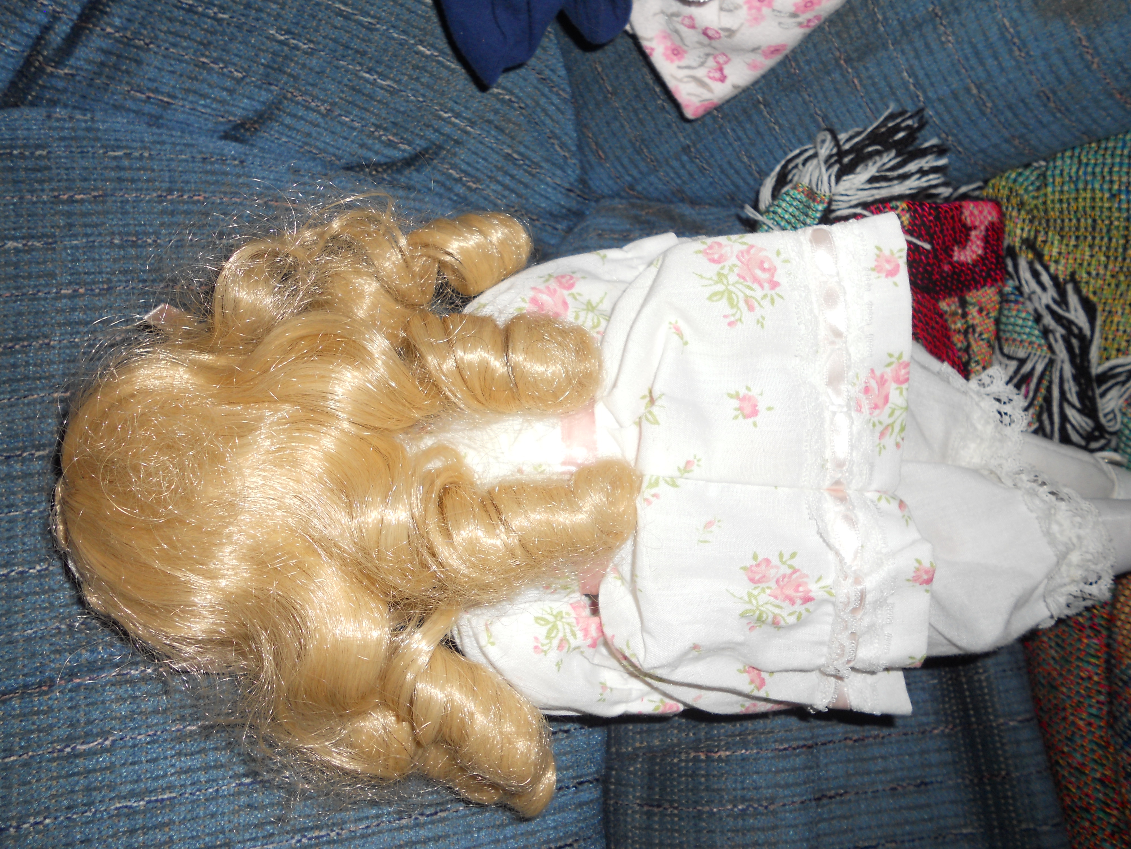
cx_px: 566
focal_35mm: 32
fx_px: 1046
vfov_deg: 44.2
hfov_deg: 56.8
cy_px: 424
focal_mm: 5.8
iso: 80
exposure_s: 1/25
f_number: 3.5
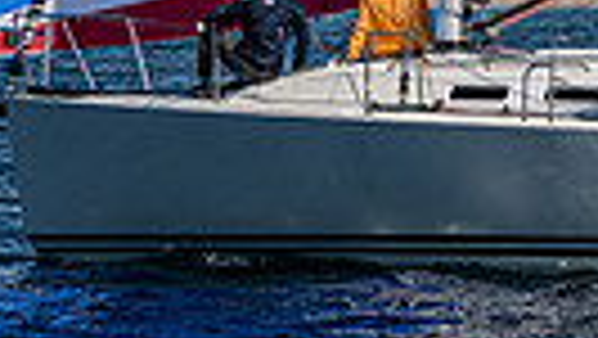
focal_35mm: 928
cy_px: -308
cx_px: 586
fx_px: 14724
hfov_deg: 2.3
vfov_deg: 1.3
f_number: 4.8
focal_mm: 165
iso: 400
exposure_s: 1/6400
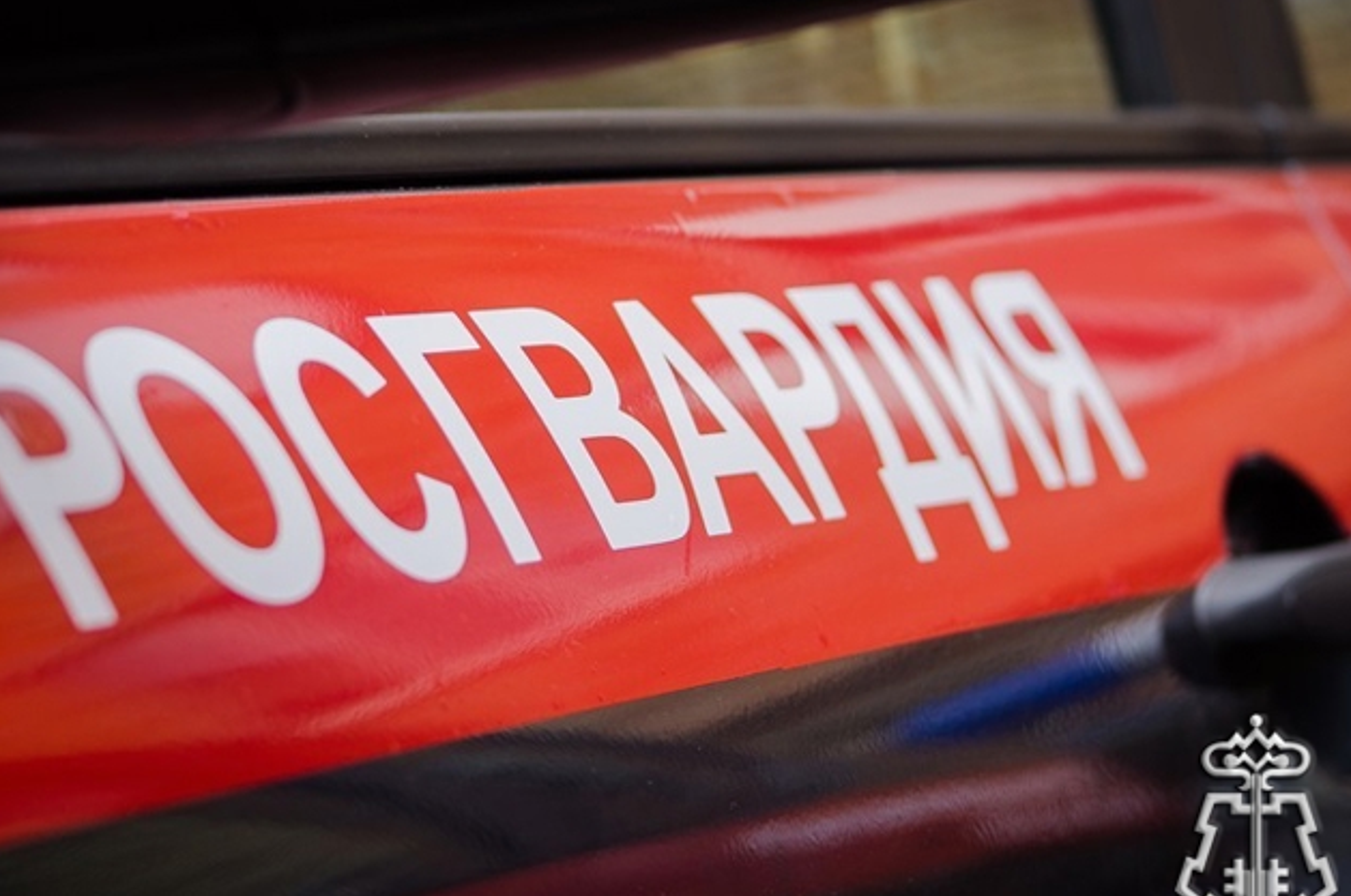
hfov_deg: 16.3
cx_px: 581
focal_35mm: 126
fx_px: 4720
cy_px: 432
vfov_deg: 10.8
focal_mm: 70
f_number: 4.5
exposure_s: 1/320
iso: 125
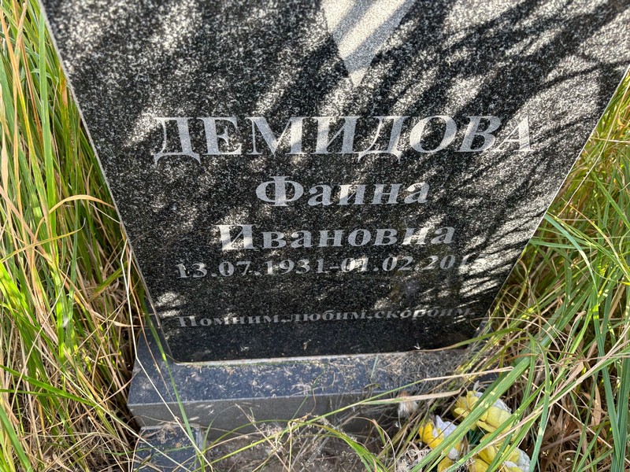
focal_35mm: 26
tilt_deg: -51.0
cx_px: 315
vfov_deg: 53.1
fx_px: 473
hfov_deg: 67.3
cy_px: 236
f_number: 1.6
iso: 80
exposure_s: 1/121
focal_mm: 5.96
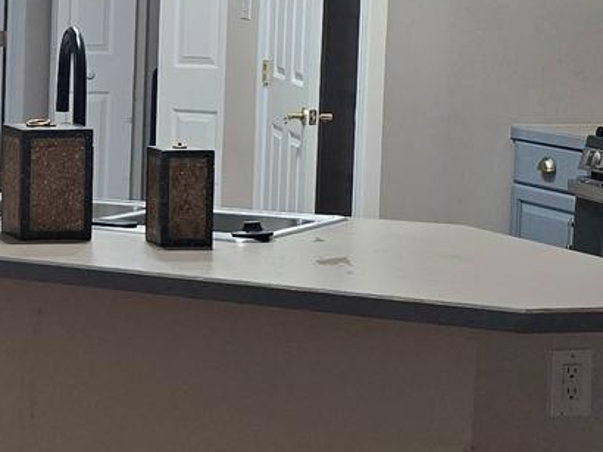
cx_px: -385
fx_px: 2002
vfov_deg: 12.8
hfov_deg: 15.4
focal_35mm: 115
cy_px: 149
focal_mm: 6.3
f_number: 1.7
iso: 320
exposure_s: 1/120
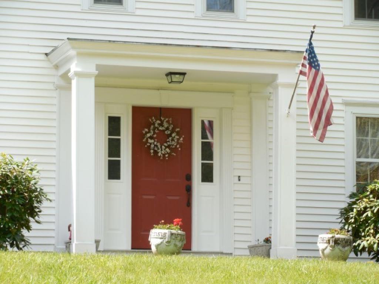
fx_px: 1653
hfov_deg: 13.1
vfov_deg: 9.8
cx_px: 190
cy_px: 142
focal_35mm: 151
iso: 125
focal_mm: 27.2
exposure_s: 1/200
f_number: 4.9
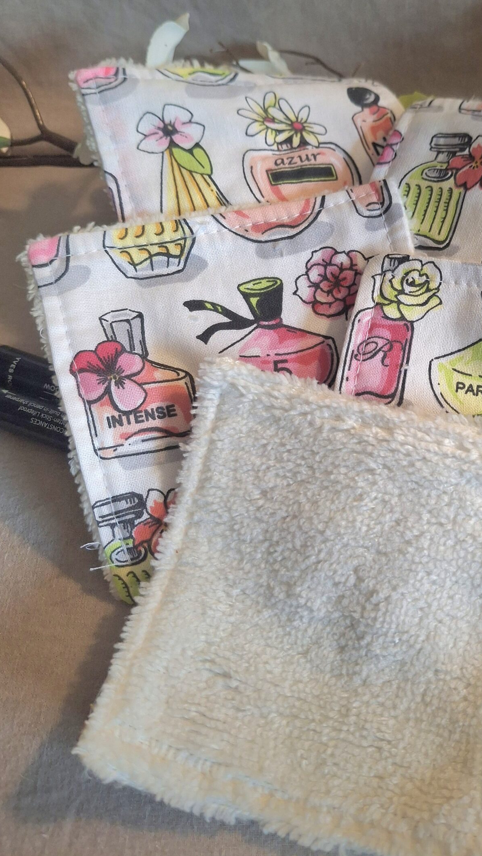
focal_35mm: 33
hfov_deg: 34.7
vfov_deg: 59.3
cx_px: 375
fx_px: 750
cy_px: 382
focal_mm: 4.69
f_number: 1.8
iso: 160
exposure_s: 1/100
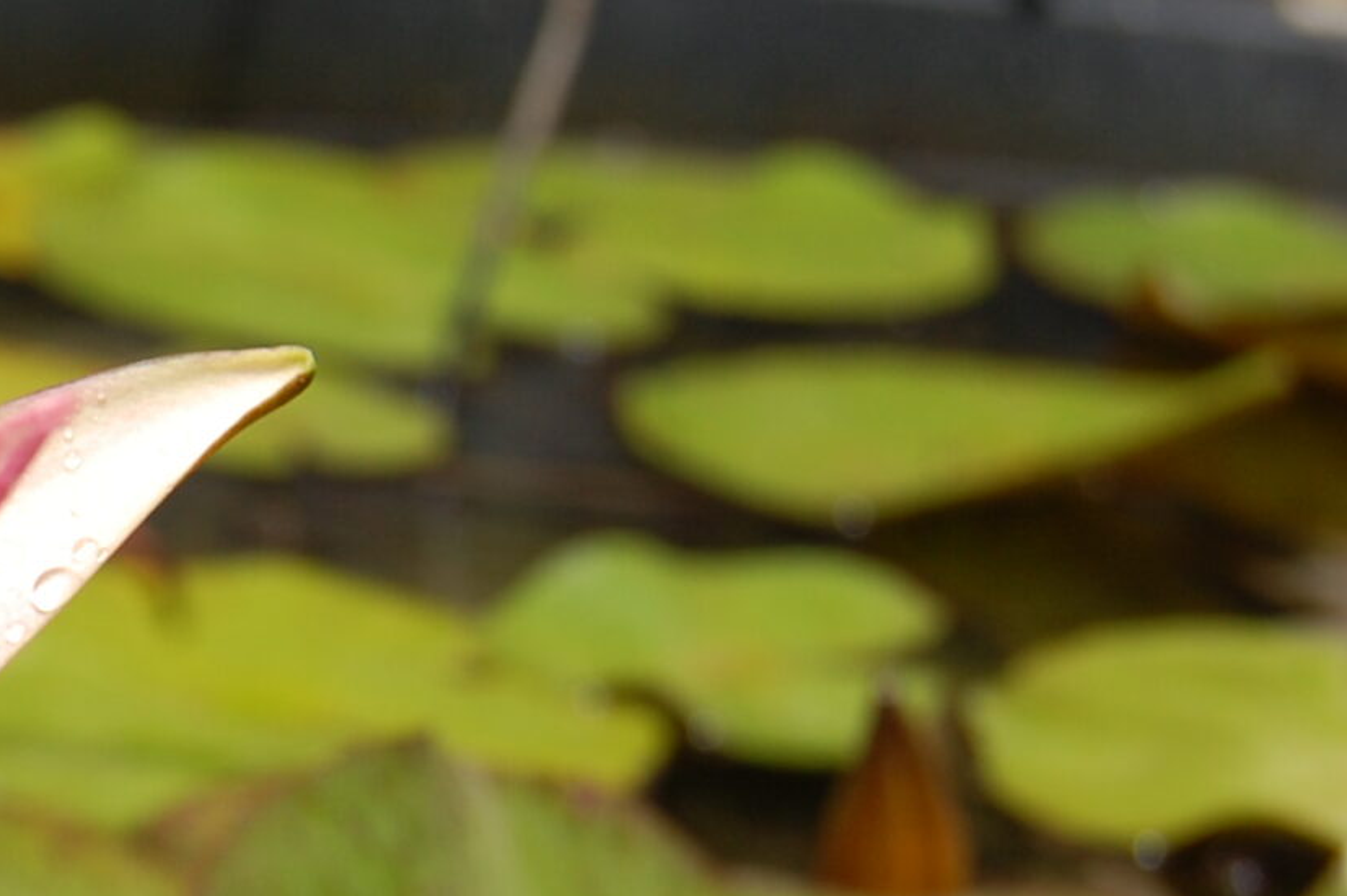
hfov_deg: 14.6
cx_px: -710
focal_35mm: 130
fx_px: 4860
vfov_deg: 10.5
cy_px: 826
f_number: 9
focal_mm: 28
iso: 200
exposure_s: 1/250
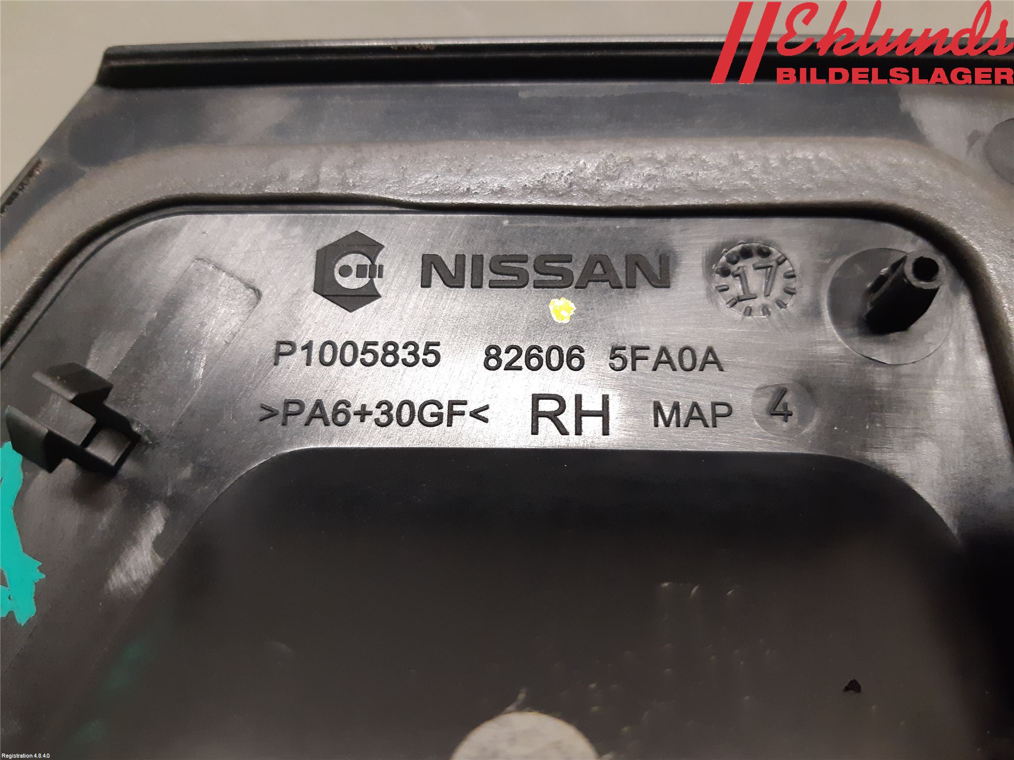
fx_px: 762
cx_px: 507
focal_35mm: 26
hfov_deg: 67.3
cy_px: 380
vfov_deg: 53.1
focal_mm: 3.93
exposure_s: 1/50
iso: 250
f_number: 1.7
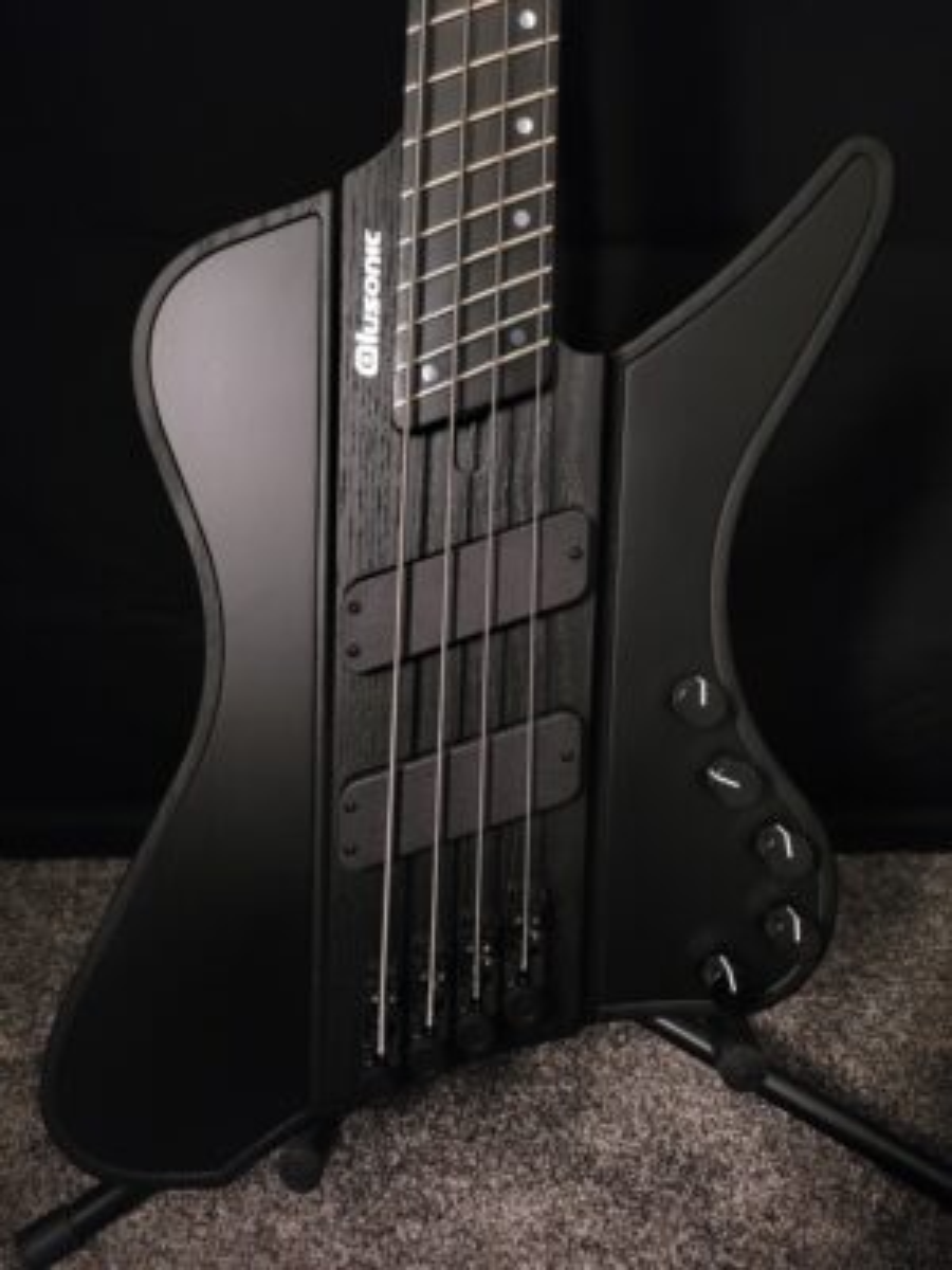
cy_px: 635
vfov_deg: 67.3
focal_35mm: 26
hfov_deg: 53.1
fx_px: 953
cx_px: 476
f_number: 1.8
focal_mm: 5.4
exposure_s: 1/10
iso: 2500
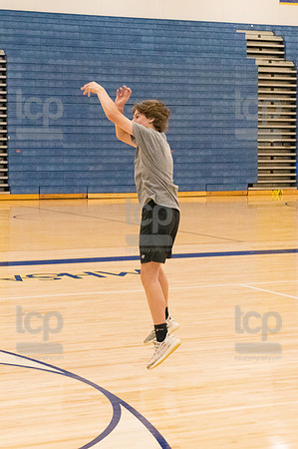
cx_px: 149
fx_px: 1045
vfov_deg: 24.2
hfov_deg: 16.2
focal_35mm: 84
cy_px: 224
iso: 10000
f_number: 5.6
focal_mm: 56
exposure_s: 1/400
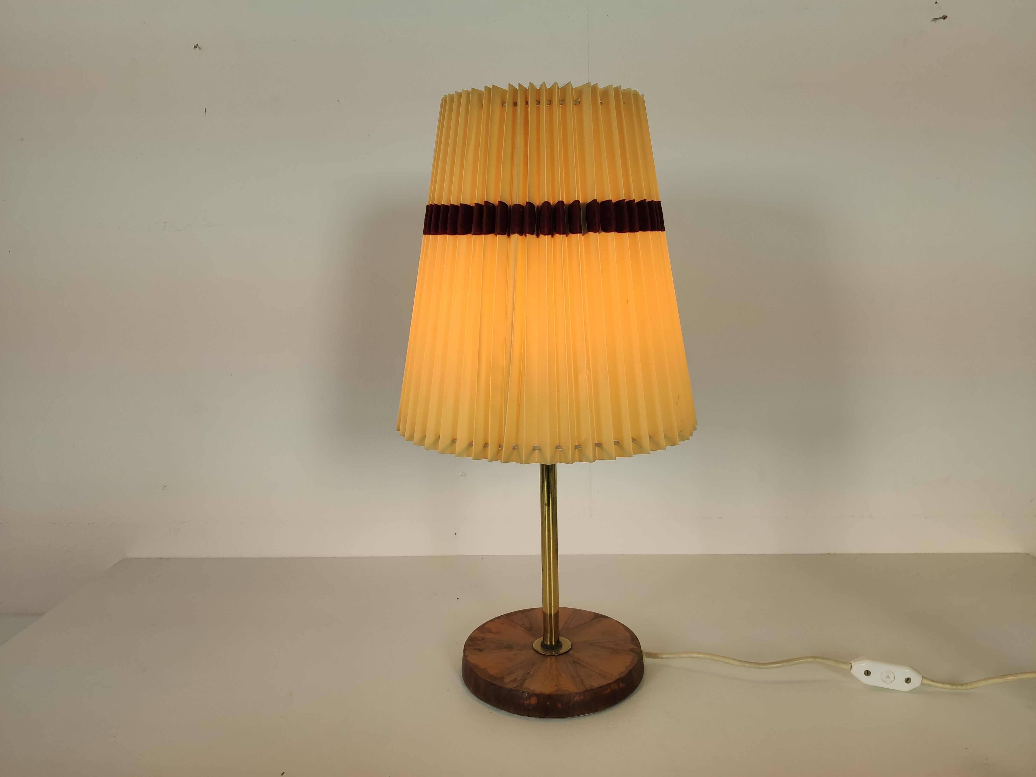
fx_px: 778
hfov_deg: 67.3
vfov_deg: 53.1
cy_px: 388
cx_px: 518
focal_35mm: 26
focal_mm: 4.75
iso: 112
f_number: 1.75
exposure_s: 1/198
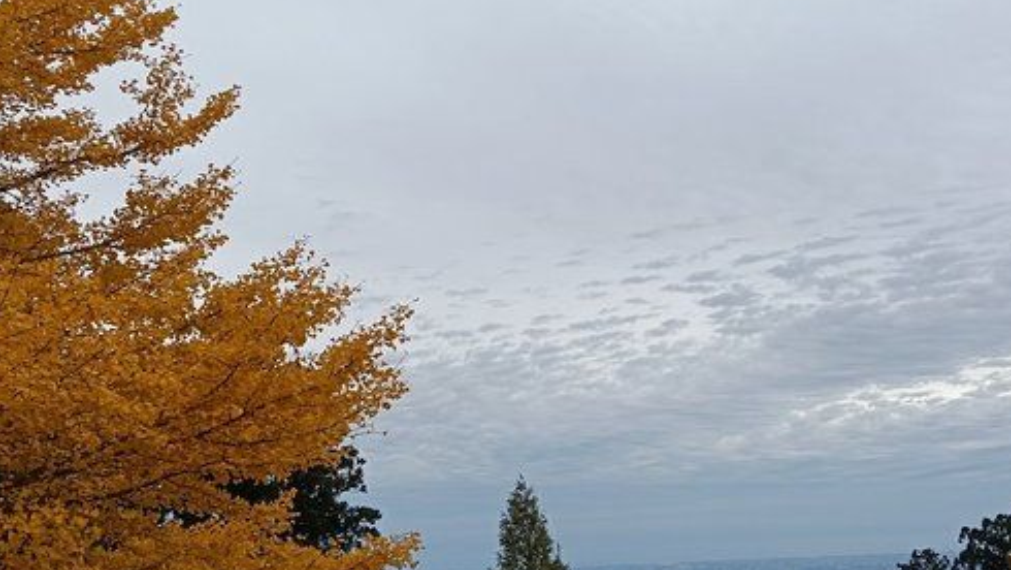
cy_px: 238
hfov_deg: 42.1
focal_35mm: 49
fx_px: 1314
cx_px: 496
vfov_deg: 24.4
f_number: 1.8
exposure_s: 1/442
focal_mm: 3.98
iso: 50
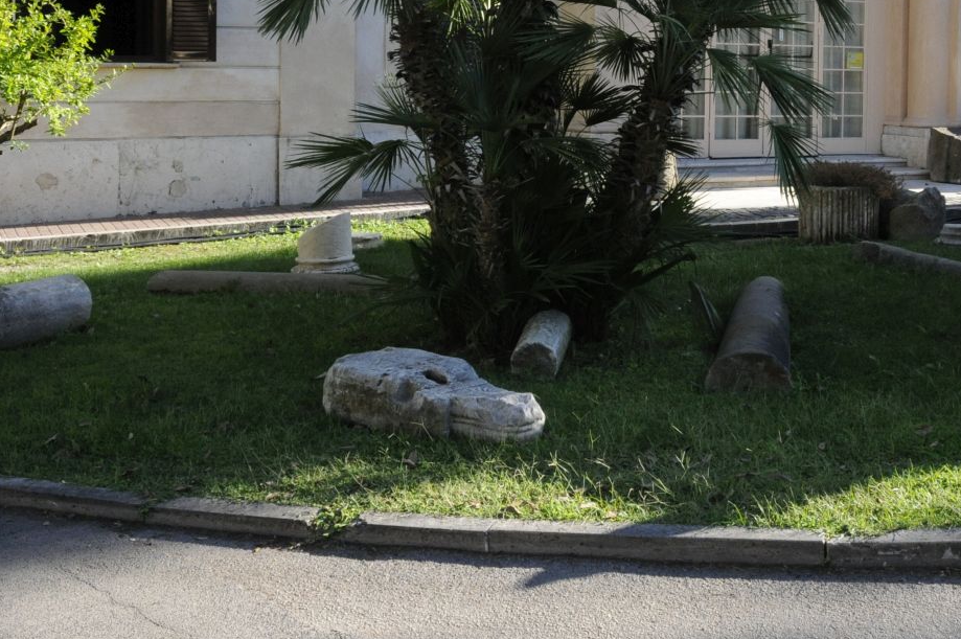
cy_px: 113
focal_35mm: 47
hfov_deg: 40.9
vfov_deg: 27.9
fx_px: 1253
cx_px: 705
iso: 800
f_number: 9
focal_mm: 16
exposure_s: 1/320
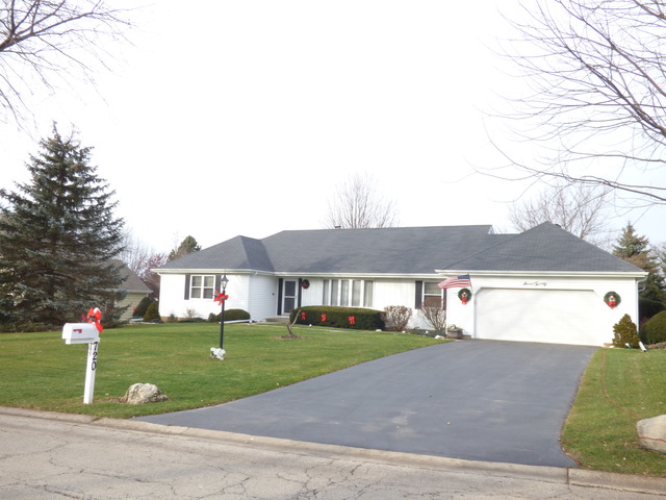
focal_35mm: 30
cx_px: 333
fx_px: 577
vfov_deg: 46.8
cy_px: 250
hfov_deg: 60.0
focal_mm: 5.29
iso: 100
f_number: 7.1
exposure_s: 1/80
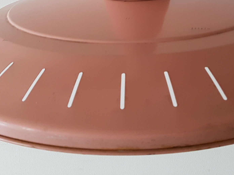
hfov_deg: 35.4
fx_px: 365
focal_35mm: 54
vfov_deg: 25.5
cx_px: 145
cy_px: -5
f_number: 1.7
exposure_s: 1/50
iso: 160
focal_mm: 4.2
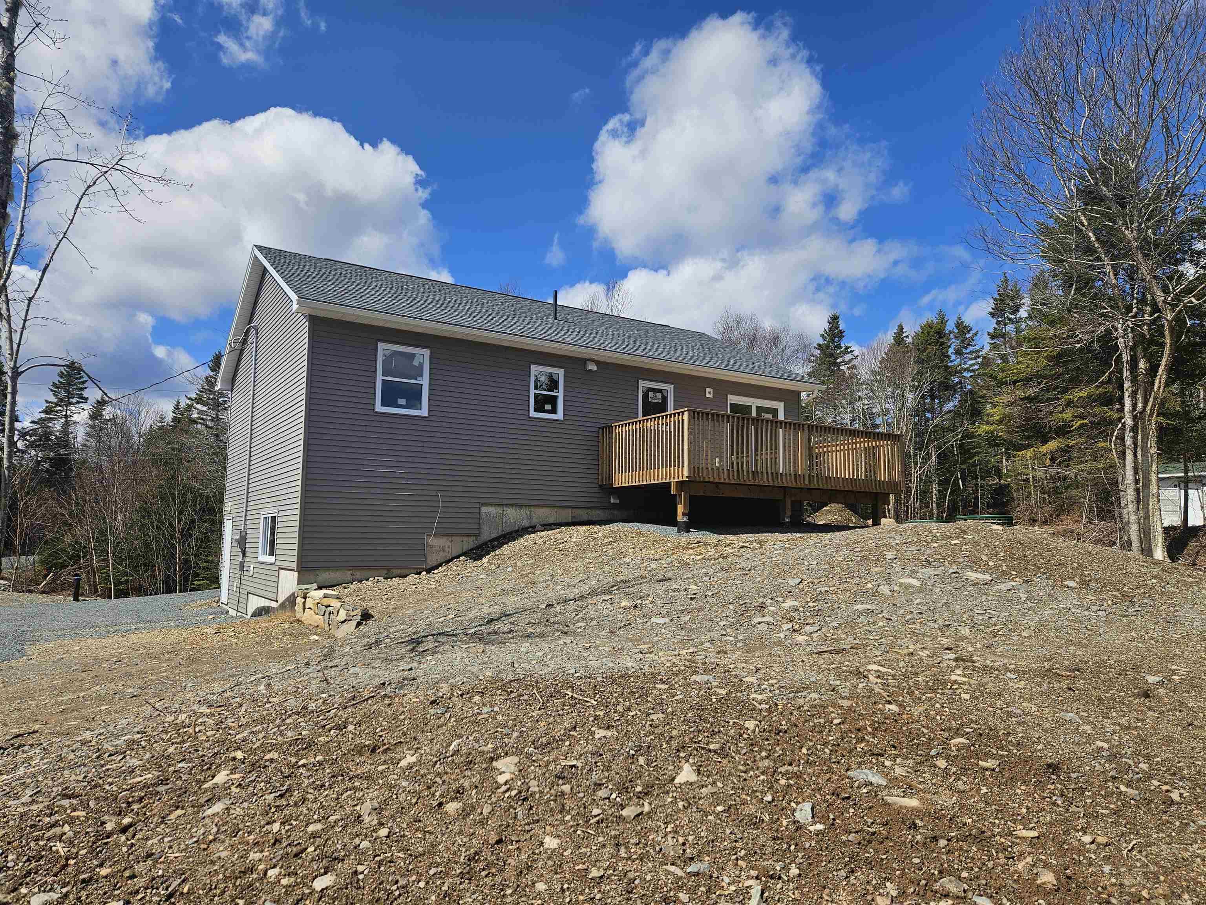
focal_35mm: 23
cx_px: 603
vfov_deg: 58.9
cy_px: 452
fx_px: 801
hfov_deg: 73.9
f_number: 1.8
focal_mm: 5.4
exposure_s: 1/2812
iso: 25
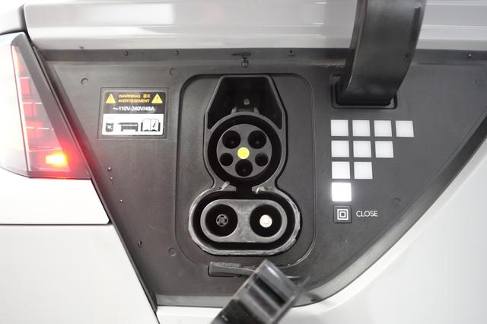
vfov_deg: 46.4
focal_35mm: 28
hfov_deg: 65.5
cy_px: 162
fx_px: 379
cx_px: 244
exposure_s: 1/160
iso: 12800
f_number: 4
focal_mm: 28
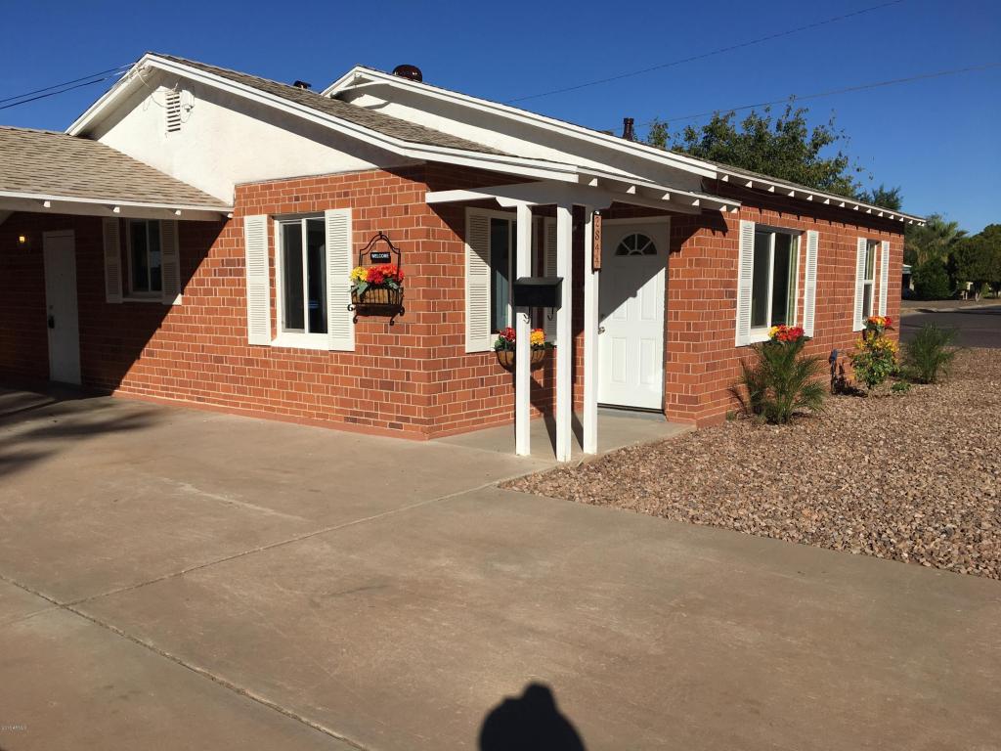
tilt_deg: -5.3
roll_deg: -1.0
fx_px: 839
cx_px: 500
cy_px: 376
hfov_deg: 61.7
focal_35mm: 29
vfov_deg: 48.2
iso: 25
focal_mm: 4.15
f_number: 2.2
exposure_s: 1/4049
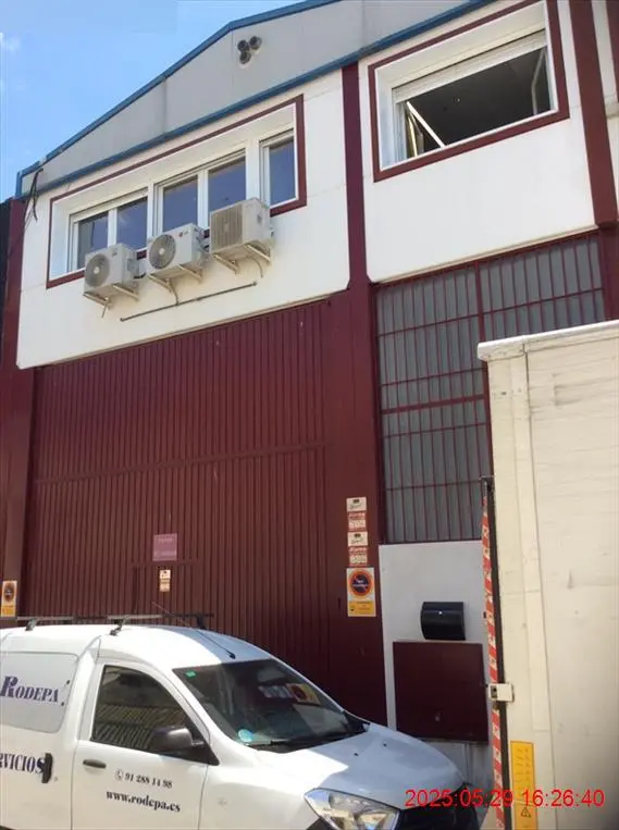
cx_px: 310
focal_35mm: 32
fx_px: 766
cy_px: 415
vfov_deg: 56.9
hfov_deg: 44.0
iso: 32
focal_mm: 3.3
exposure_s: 1/657
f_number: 2.4
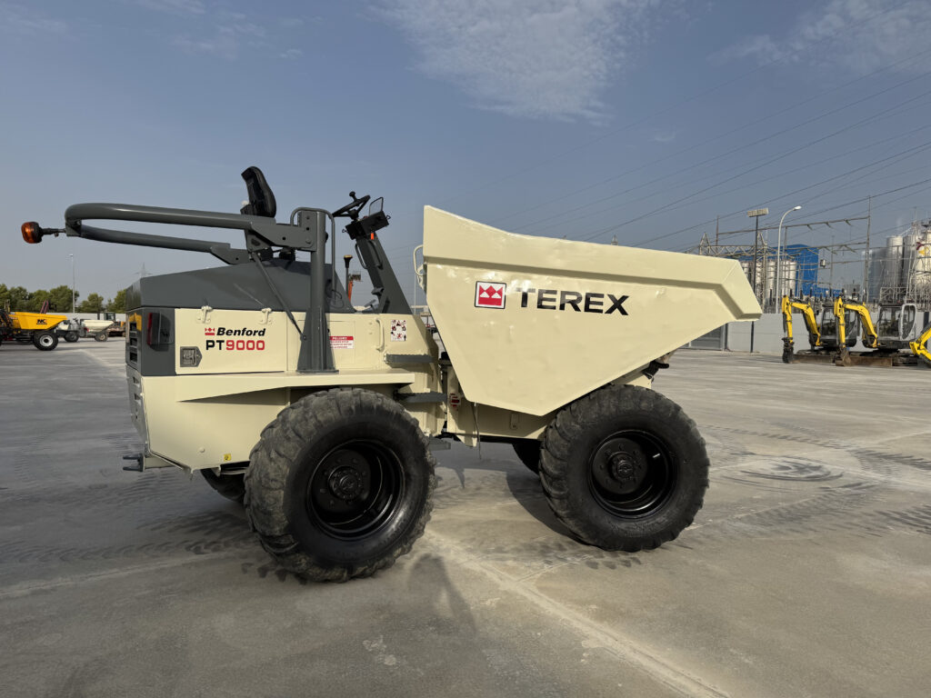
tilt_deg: -0.3
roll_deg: +0.1
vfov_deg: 56.8
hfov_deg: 71.6
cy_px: 349
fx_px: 645
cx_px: 466
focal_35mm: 24
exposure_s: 1/5814
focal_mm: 6.76
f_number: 1.78
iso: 80
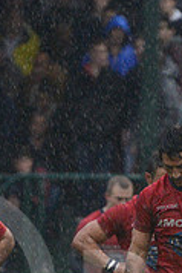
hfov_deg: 1.6
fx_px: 6660
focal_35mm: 880
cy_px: 295
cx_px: 206
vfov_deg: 2.3
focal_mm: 270
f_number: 4
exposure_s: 1/500
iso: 4000
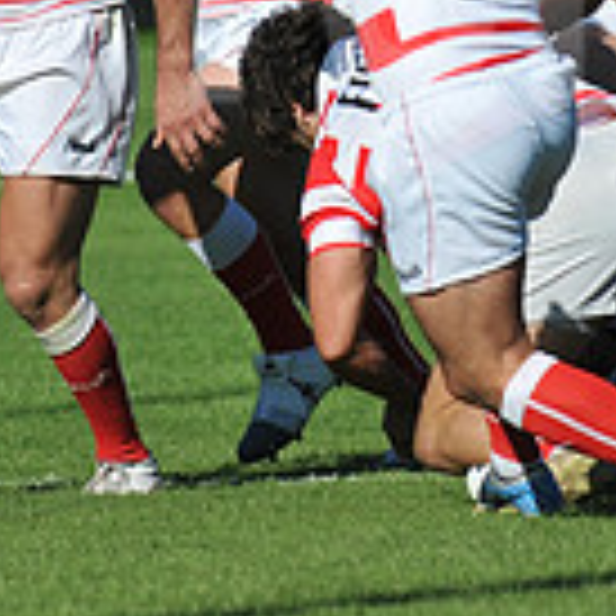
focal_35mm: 1080
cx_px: 337
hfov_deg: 1.6
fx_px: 21744
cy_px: -52
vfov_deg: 1.6
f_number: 3.5
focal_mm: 200
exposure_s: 1/3200
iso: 200
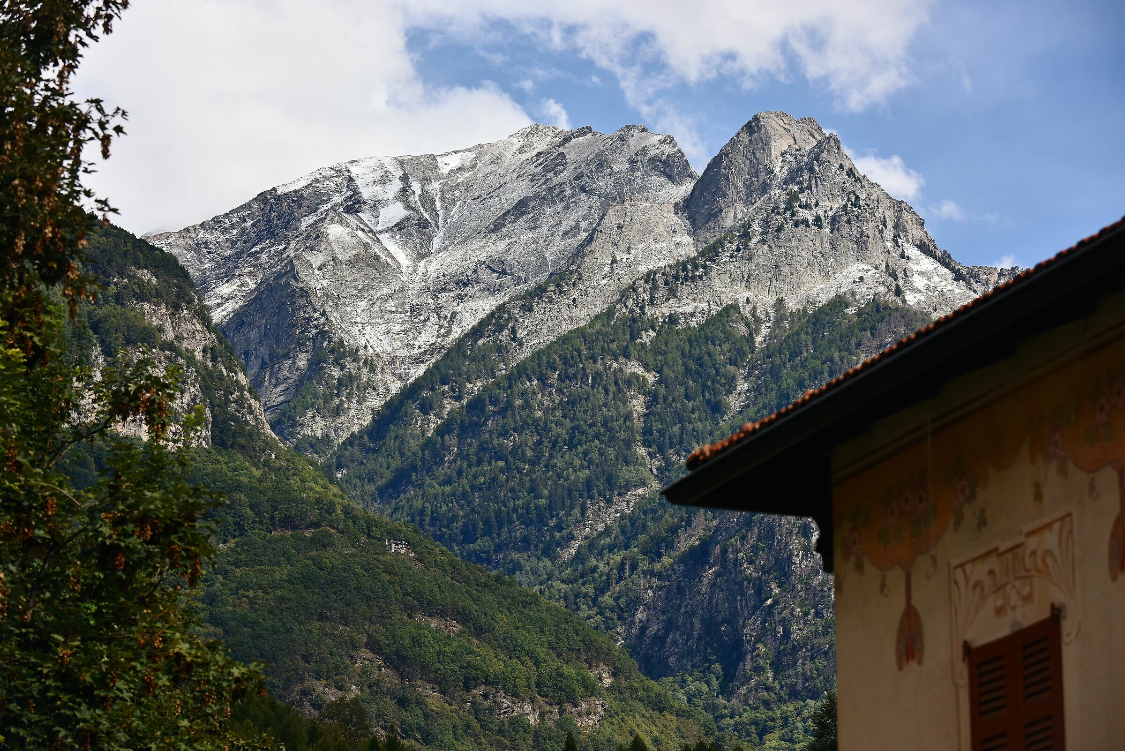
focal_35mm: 135
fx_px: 4220
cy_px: 376
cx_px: 562
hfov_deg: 15.2
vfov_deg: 10.2
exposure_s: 1/1000
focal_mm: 135
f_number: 7.1
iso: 200
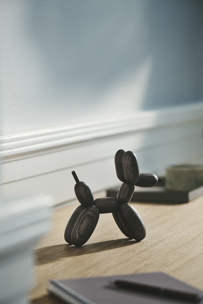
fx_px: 889
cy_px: 152
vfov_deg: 19.5
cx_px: 102
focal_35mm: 105
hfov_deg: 13.0
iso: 100
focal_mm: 105
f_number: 5.6
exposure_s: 1.3
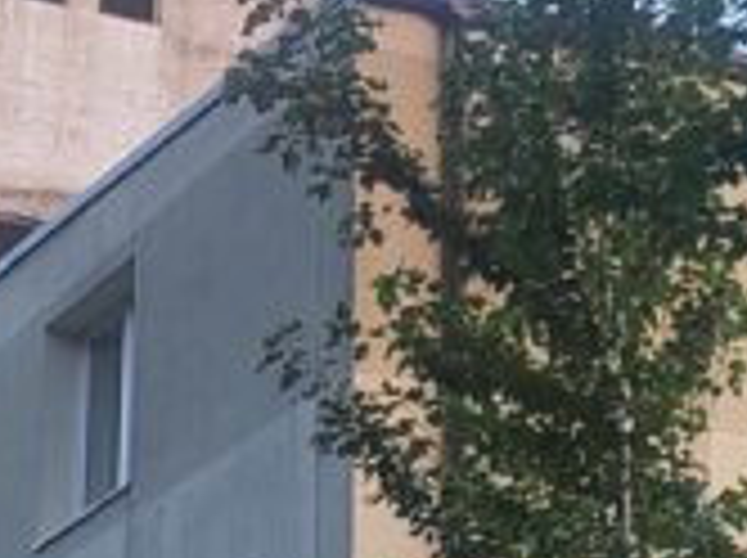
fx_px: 3297
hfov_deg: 12.9
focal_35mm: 153
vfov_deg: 9.7
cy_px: 194
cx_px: 230
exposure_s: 1/50
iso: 500
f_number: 1.9
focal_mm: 5.52
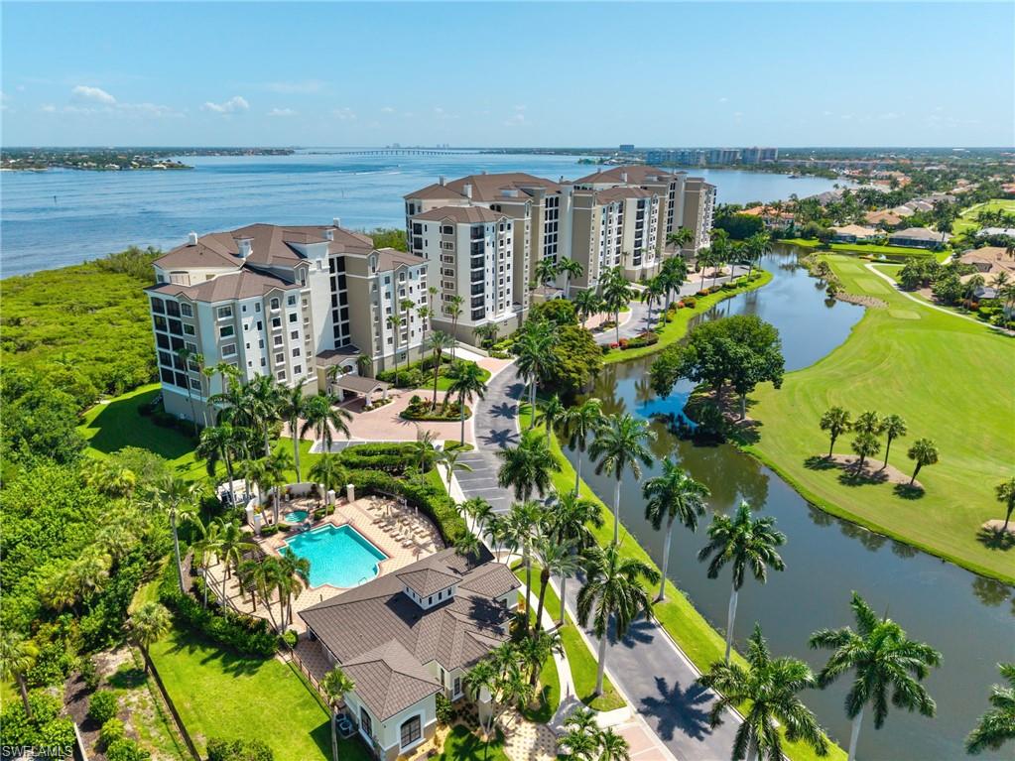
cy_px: 380
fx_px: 704
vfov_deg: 56.8
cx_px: 508
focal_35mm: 24
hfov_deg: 71.6
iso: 100
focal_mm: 8.67
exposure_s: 1/400
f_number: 1.8
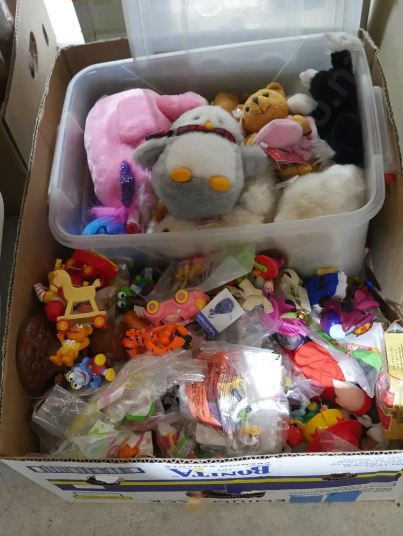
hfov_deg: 36.0
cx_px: 202
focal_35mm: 40
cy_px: 268
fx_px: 620
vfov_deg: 46.8
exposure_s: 1/60
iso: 3200
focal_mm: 20
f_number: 4.5
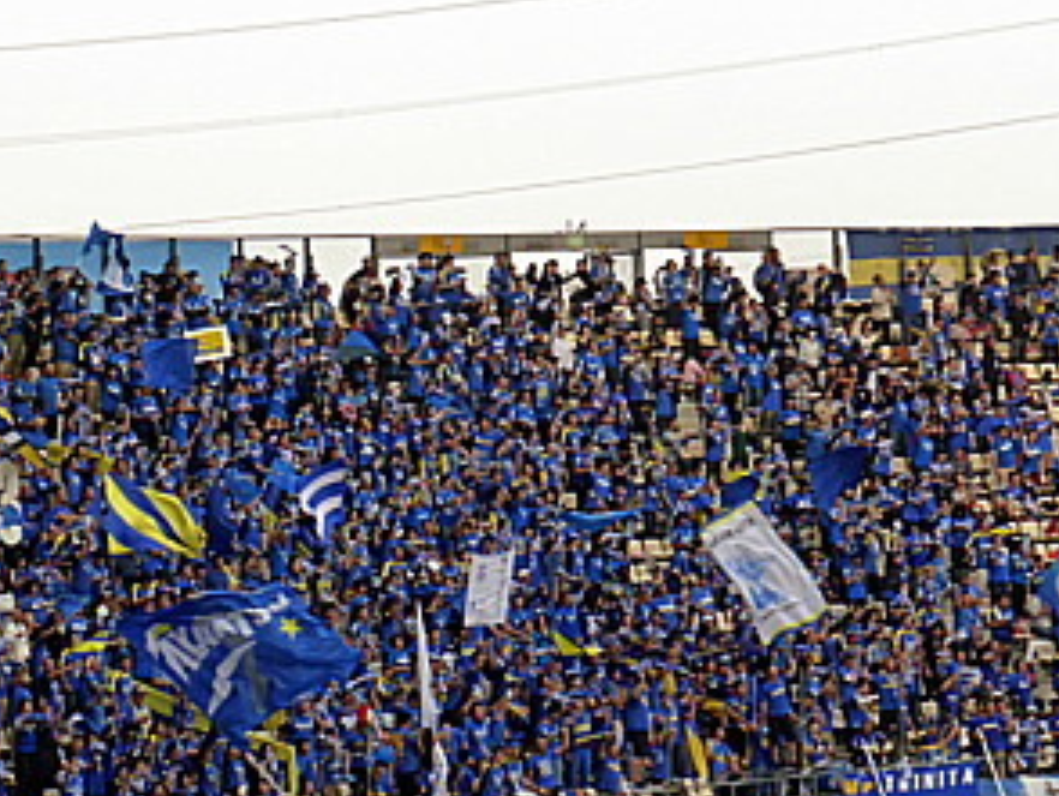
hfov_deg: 9.5
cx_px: 310
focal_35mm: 207
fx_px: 6338
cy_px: 403
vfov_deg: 7.2
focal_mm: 20.6
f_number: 5.3
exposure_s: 1/320
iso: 250
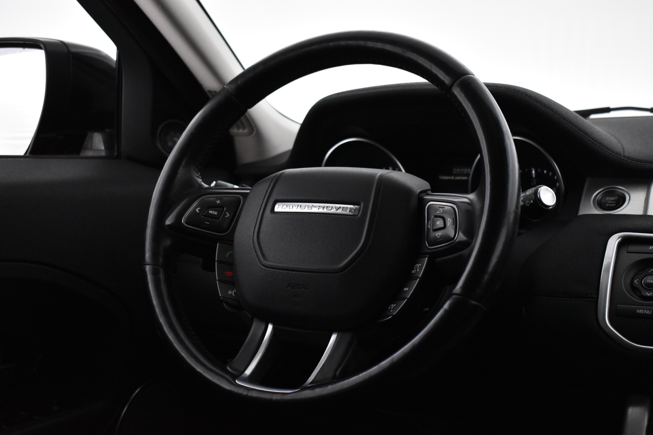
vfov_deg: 29.0
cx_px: 326
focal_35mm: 46
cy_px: 218
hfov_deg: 42.3
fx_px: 844
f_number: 4.2
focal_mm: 31
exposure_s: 1/80
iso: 3200
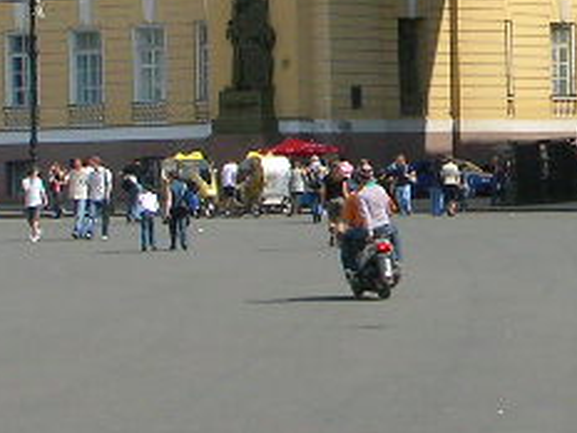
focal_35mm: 203
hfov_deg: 9.7
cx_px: 497
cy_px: -80
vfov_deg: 7.3
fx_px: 3384
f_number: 9.9
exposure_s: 1/124
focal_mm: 7.7
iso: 50
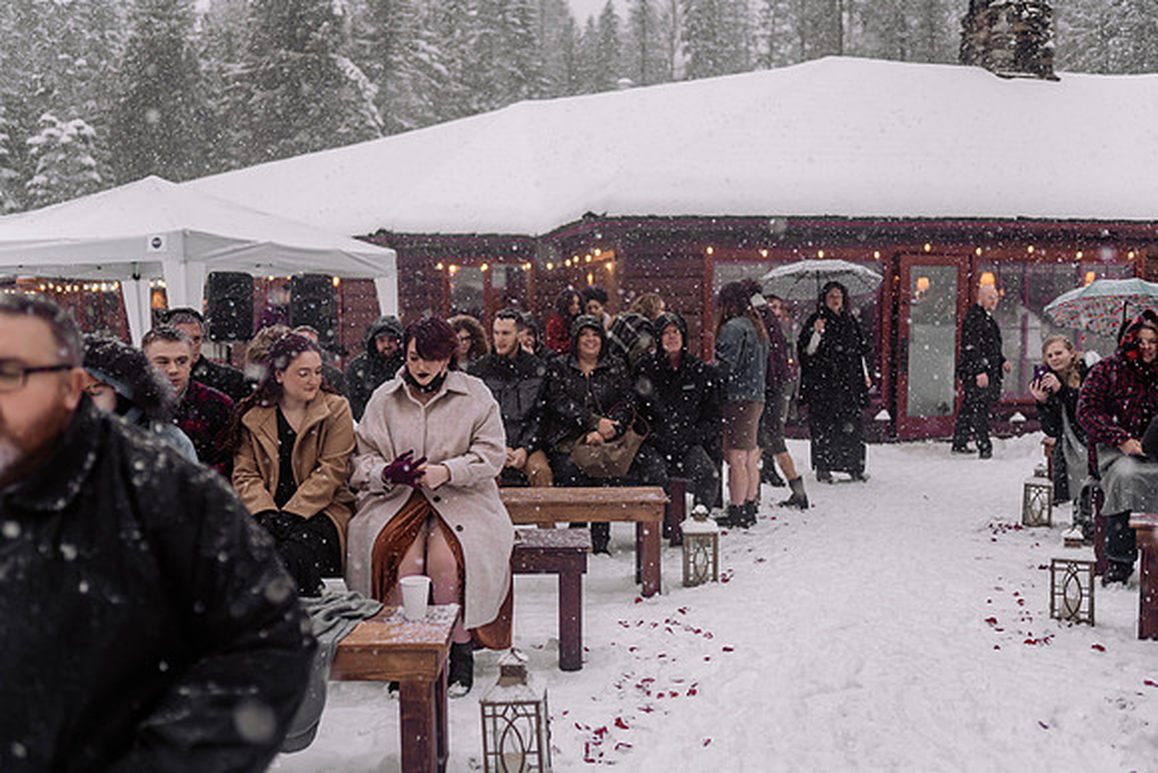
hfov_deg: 54.4
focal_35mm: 35
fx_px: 1126
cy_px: 386
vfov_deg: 37.9
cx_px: 579
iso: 200
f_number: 2
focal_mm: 35
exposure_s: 1/250
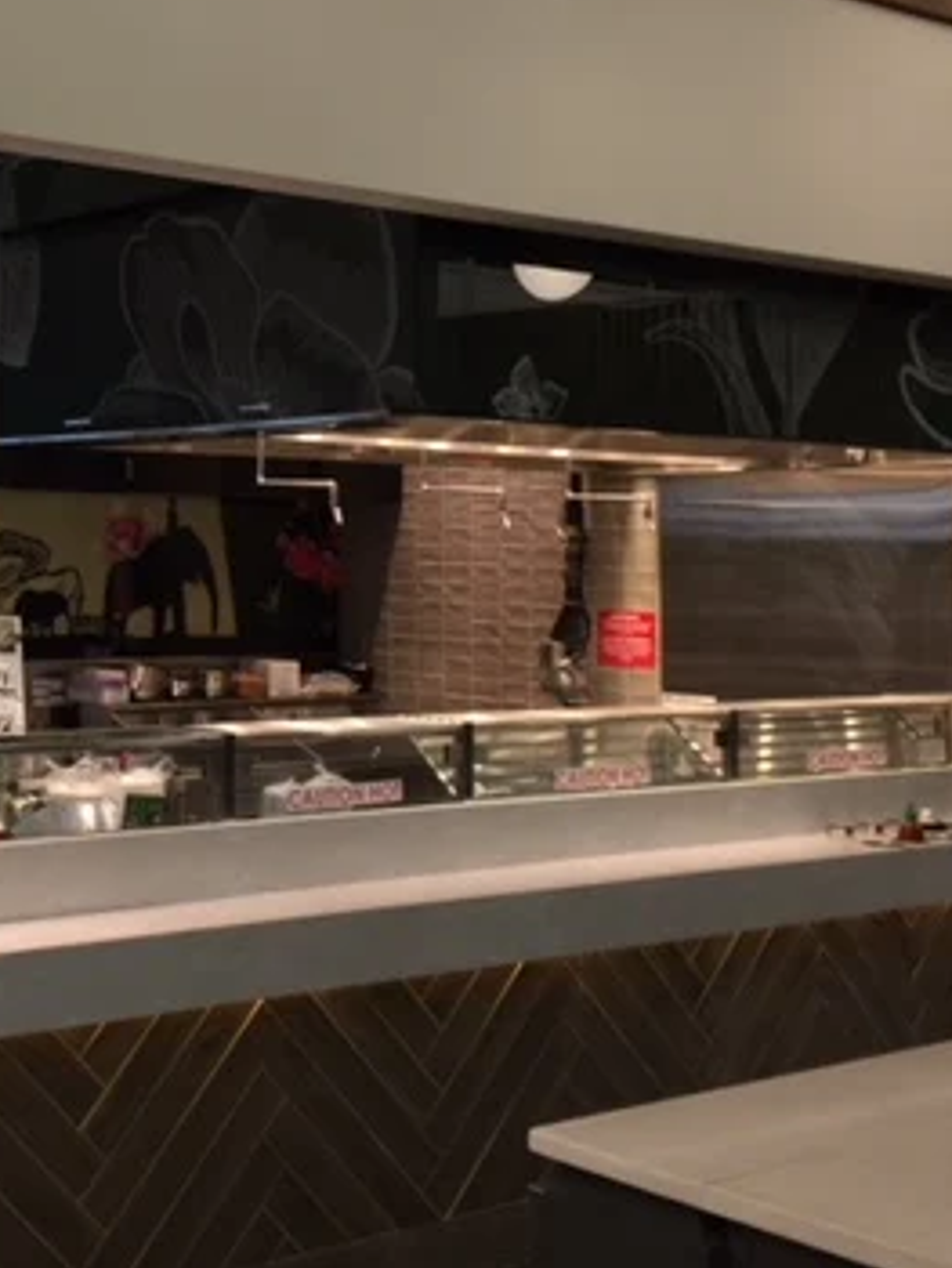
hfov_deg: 26.3
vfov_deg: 35.8
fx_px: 1941
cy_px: 435
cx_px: 33
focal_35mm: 53
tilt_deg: +4.4
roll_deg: -1.8
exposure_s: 1/15
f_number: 2.2
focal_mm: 4.15
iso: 32
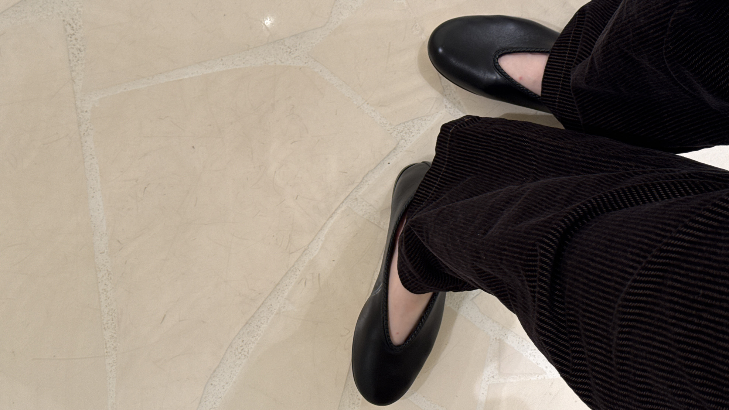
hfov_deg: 39.2
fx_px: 1025
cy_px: 169
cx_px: 369
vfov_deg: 22.6
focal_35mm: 53
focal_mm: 6.76
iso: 80
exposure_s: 1/121
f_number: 1.78
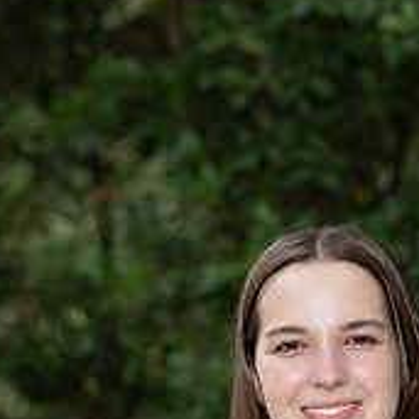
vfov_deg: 3.9
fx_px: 6121
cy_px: 478
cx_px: 338
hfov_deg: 3.9
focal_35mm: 447
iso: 1000
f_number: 8
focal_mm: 200
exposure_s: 1/200
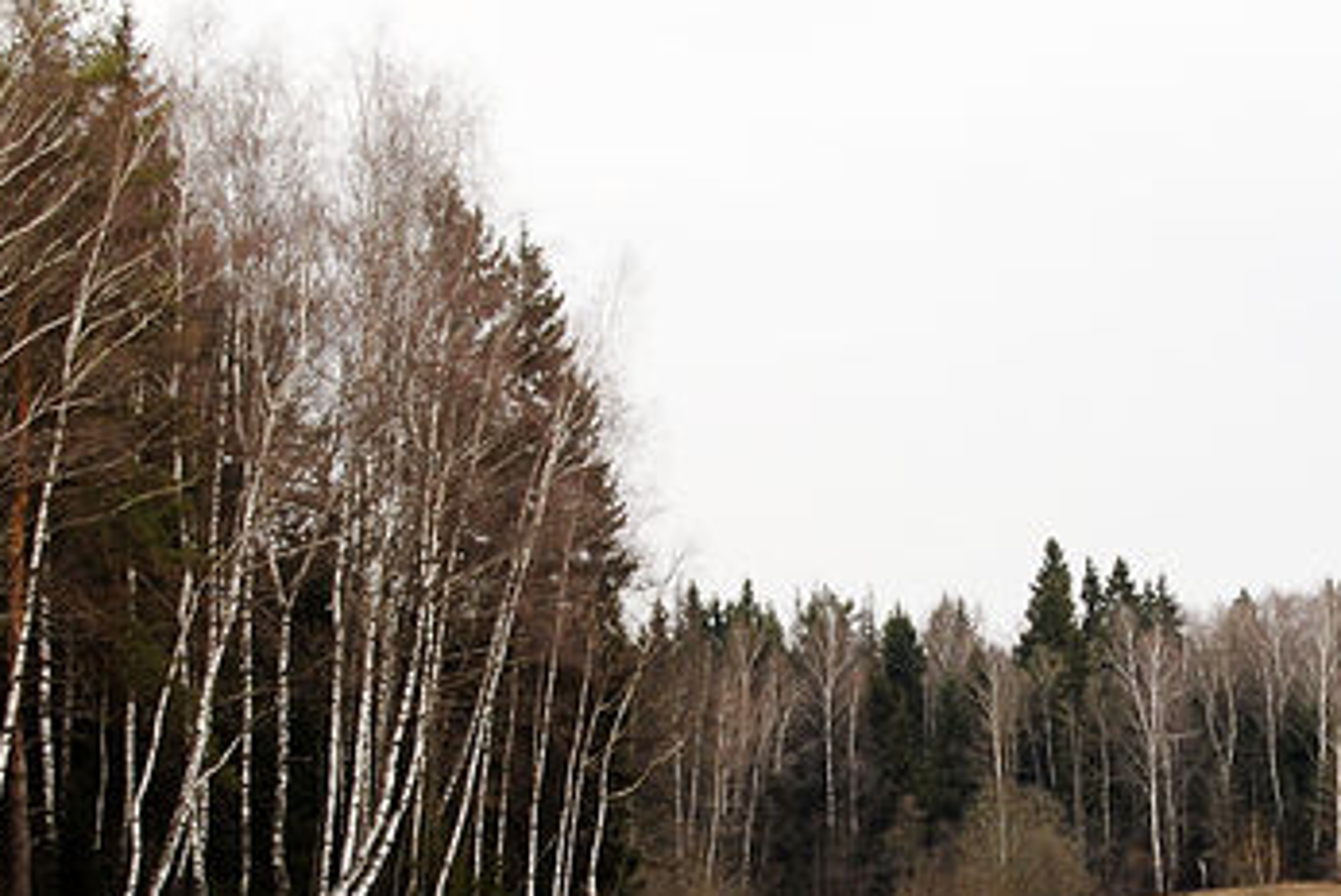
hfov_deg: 20.8
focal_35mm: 97
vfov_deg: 14.0
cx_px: 1005
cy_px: 753
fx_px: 3627
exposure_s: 1/90
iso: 125
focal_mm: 25
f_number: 11
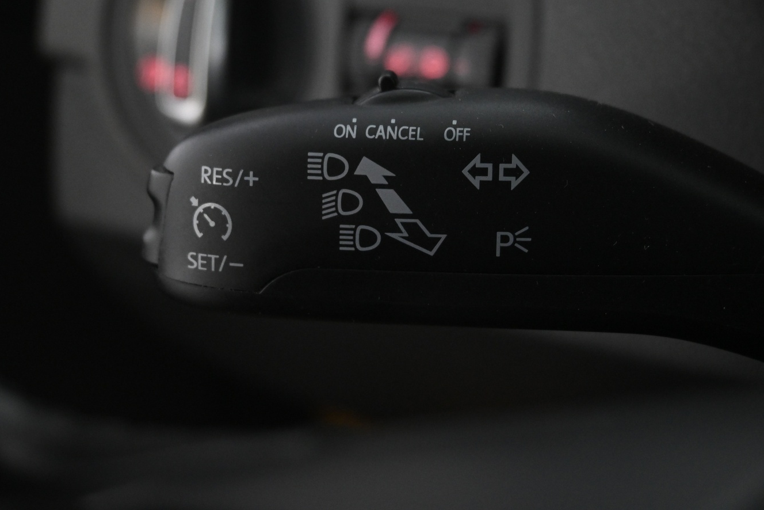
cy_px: 200
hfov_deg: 39.3
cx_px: 428
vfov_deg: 26.8
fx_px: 1068
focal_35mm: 50
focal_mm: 27.5
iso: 2500
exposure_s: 1/40
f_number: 4.5
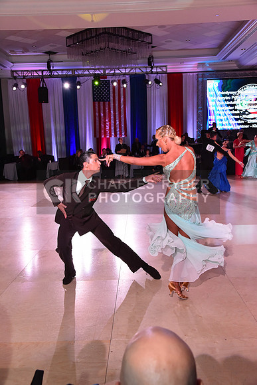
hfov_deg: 35.1
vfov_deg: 50.7
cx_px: 128
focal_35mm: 38
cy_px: 192
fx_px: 407
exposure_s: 1/320
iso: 2500
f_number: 7.1
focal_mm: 38
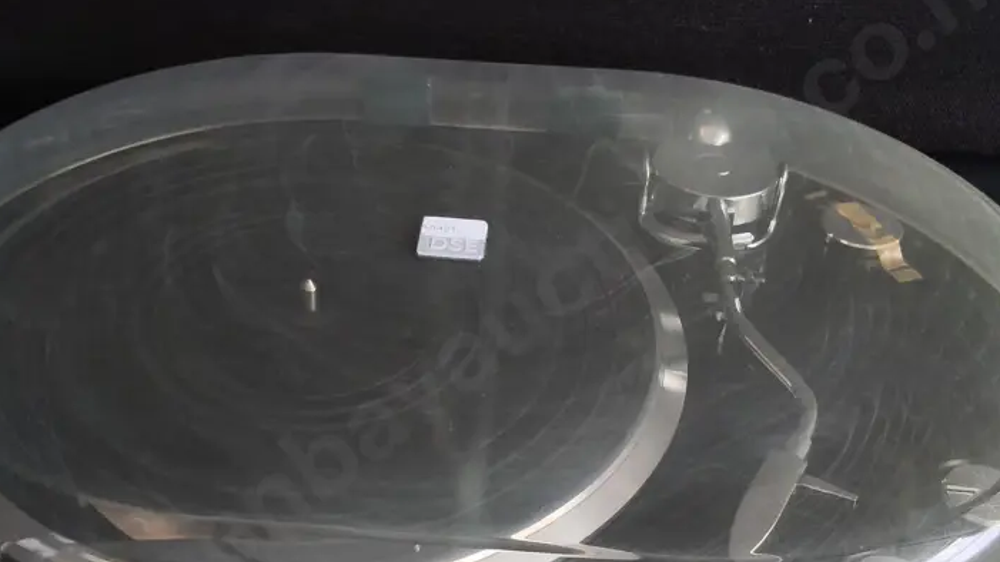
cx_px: 431
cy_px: 387
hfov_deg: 47.2
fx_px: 1140
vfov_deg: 27.5
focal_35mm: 43
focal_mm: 2.87
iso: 125
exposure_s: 1/100
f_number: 2
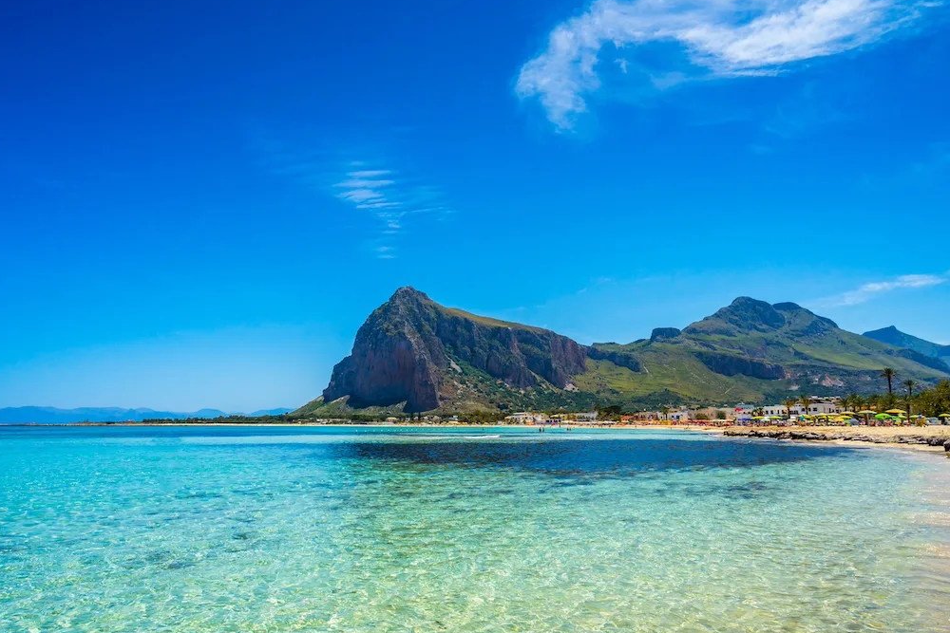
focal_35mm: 24
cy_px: 305
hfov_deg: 73.7
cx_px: 456
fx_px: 633
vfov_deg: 53.1
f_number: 16
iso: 100
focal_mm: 20
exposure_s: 1/250
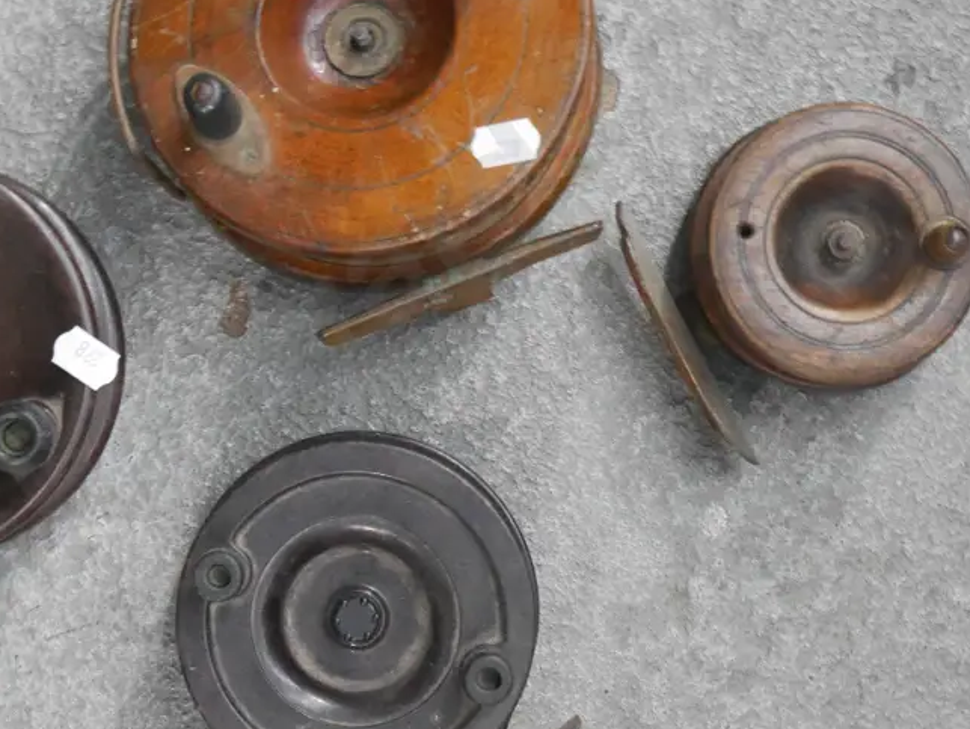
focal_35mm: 102
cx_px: 332
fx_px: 2860
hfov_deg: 19.2
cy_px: 318
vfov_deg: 14.5
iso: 3200
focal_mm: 32
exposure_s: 1/15
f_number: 5.6
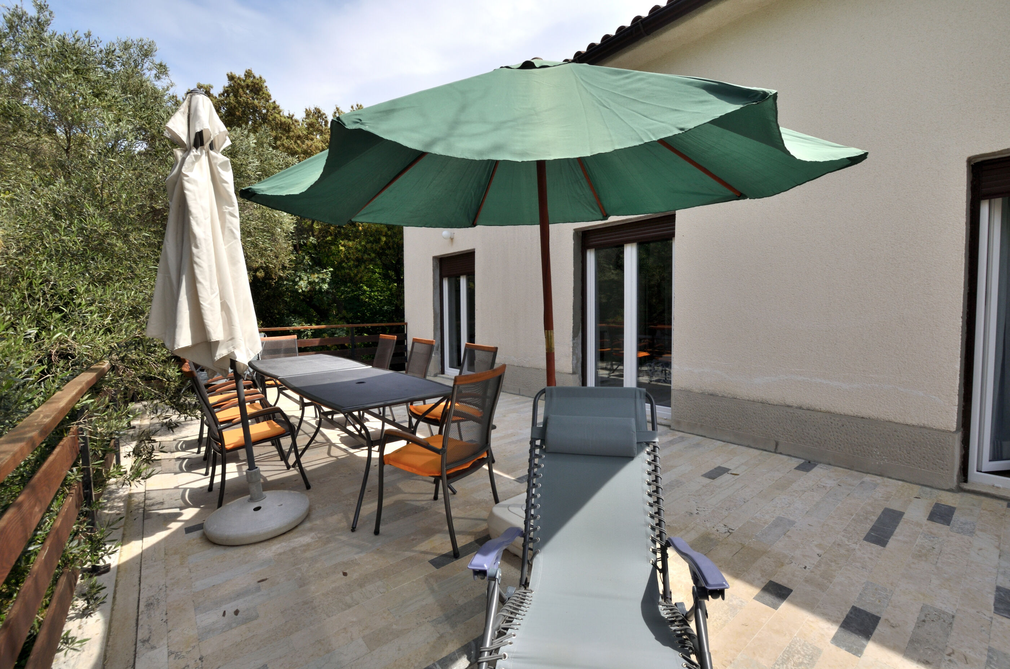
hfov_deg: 100.5
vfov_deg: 77.1
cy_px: 334
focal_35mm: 15
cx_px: 505
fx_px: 420
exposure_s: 1/200
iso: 100
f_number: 10
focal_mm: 10
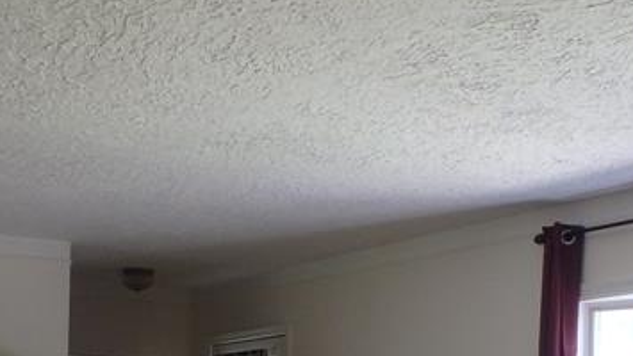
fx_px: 1108
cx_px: 342
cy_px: 445
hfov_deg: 31.9
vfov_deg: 17.3
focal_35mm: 66
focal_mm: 3.7
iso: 200
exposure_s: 1/30
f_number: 3.5
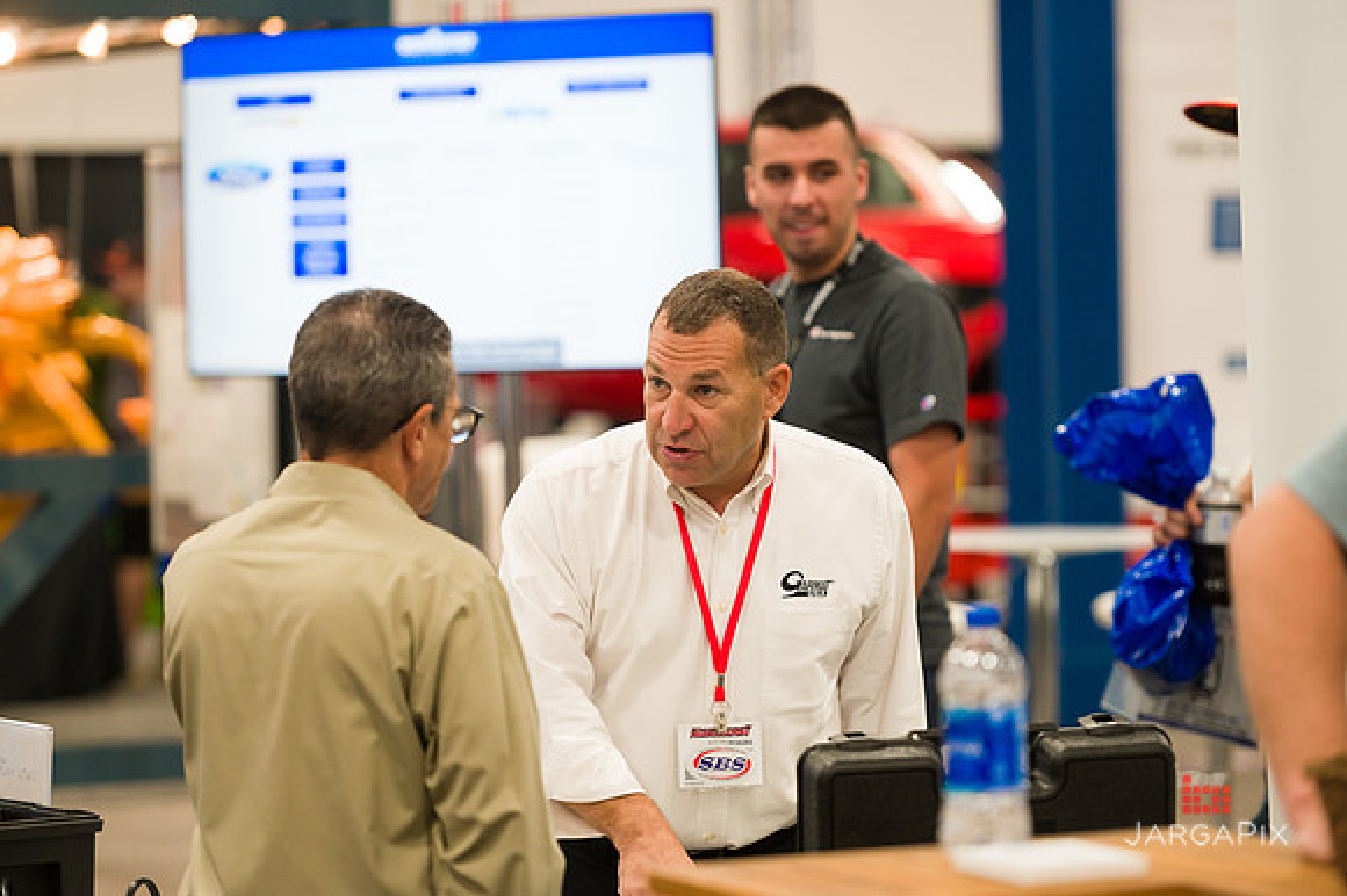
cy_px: 448
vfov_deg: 9.5
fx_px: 5422
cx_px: 674
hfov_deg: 14.2
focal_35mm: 145
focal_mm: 145
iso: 2000
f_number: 3.2
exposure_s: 1/250
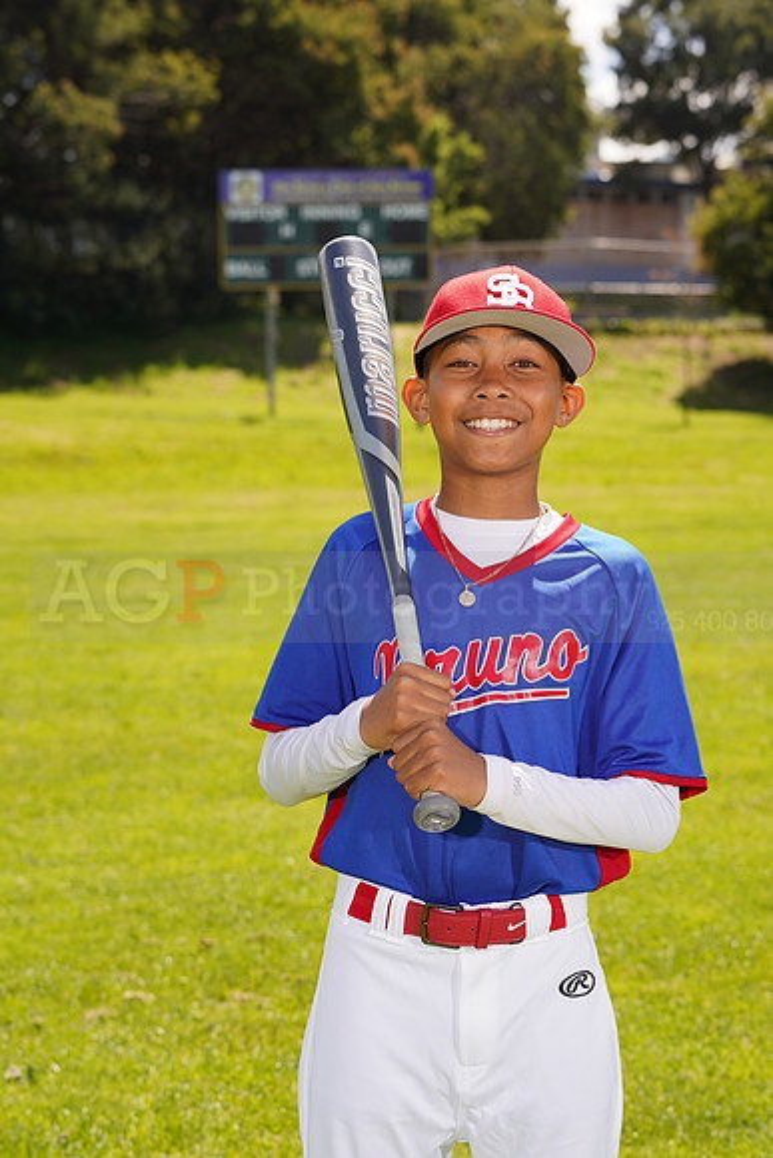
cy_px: 579
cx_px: 386
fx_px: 3219
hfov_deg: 13.7
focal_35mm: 100
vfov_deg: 20.4
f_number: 9
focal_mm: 100
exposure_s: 1/160
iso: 100
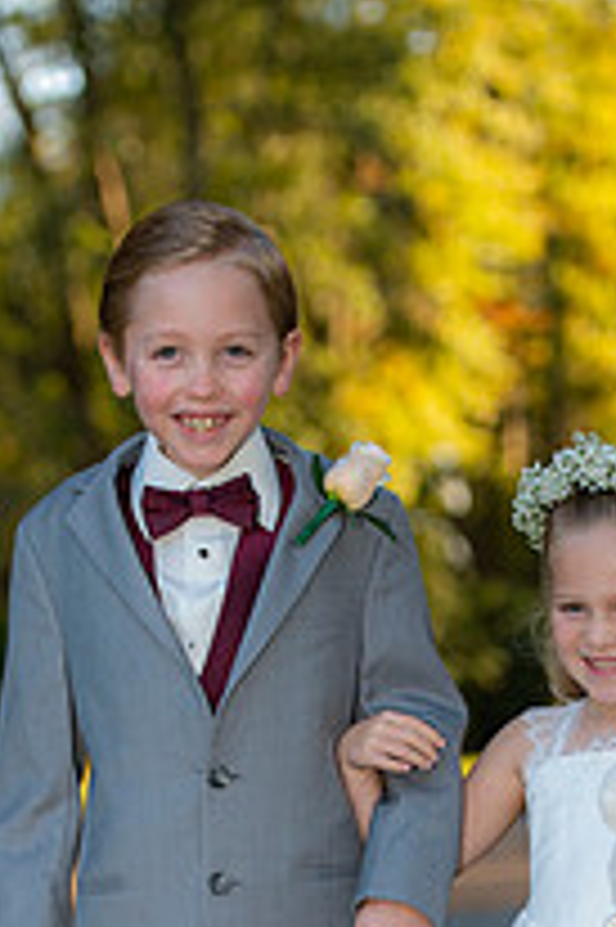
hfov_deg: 7.7
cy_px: 1008
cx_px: 380
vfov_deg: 11.3
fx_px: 4602
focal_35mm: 179
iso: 200
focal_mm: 82
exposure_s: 1/250
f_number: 3.5
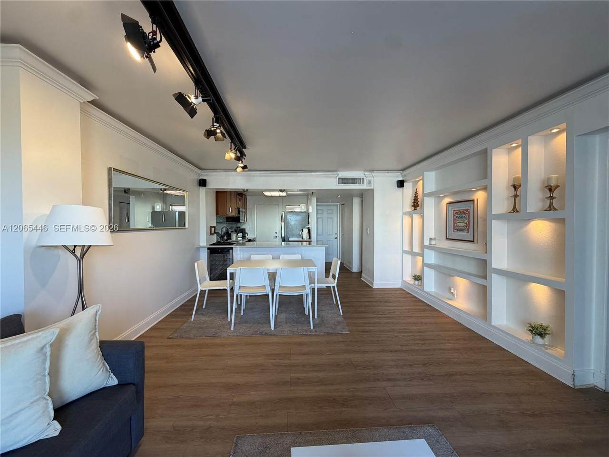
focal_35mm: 14
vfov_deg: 85.7
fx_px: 246
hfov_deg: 102.1
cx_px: 304
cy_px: 228
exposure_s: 1/120
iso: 160
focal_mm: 2.22
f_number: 2.2
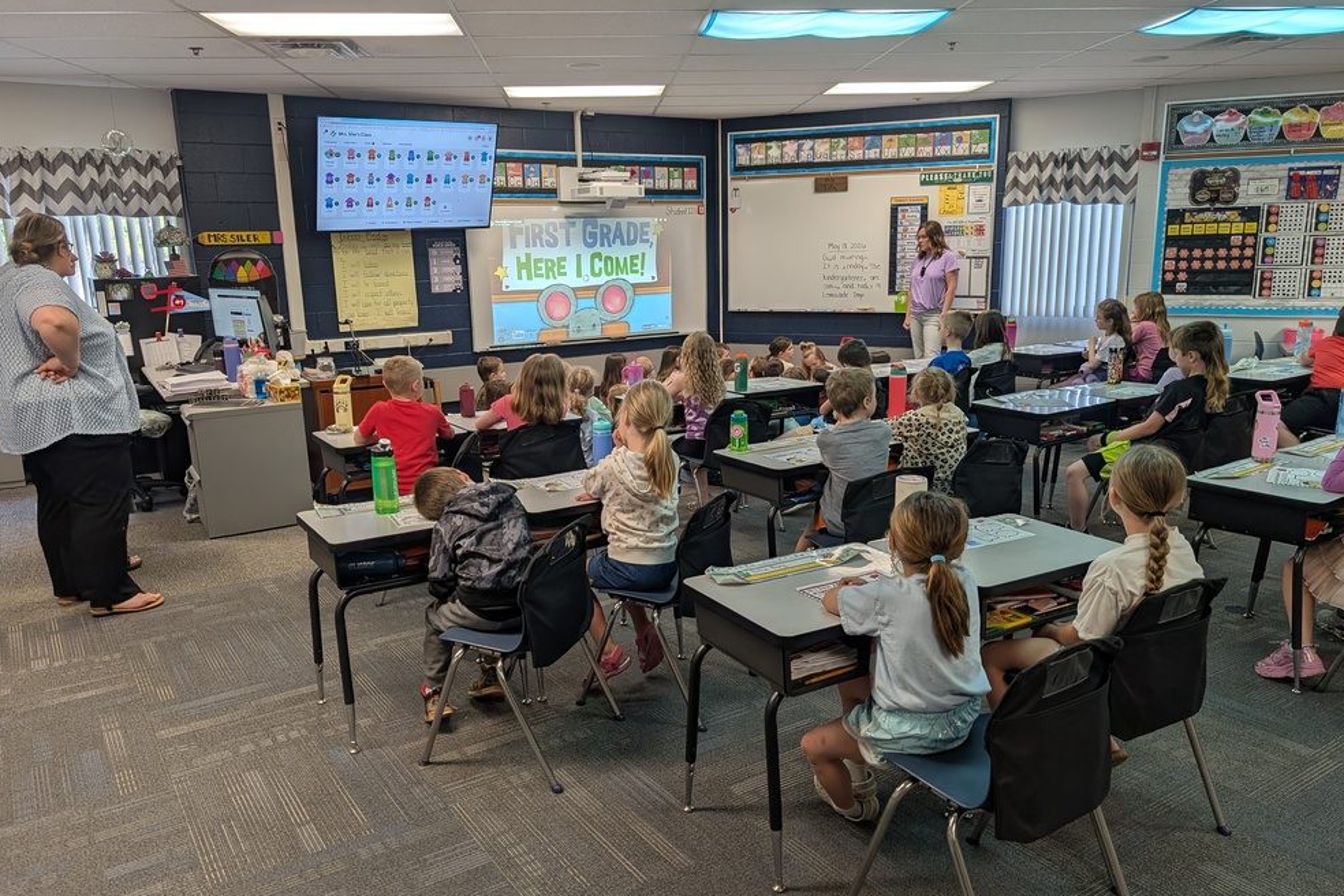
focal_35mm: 26
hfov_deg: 69.4
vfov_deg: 49.5
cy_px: 469
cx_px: 665
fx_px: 971
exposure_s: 1/120
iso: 69
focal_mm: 6.9
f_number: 1.68
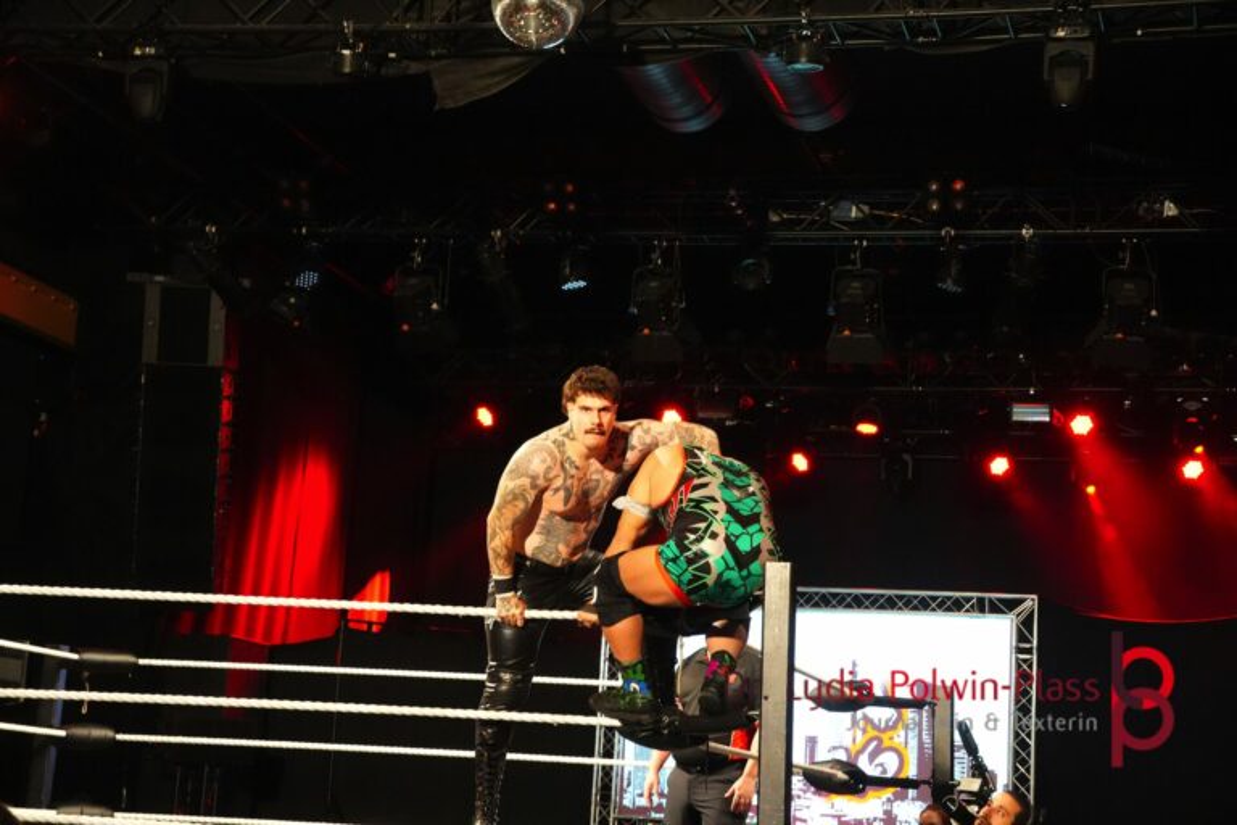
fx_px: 2474
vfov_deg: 18.9
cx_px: 618
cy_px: 412
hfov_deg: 28.1
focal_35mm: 72
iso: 6400
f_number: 4.5
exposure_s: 1/80
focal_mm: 48
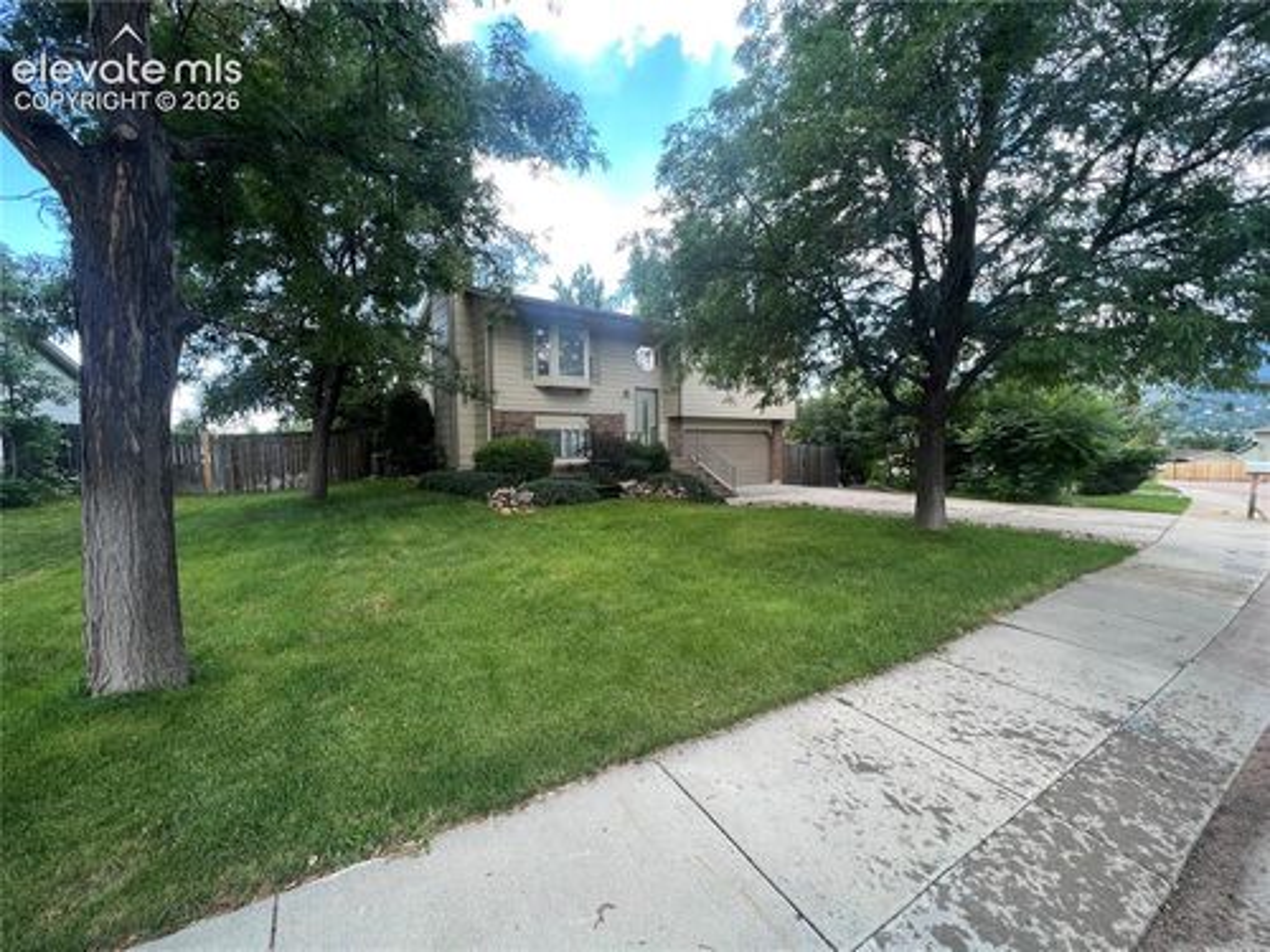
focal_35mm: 13
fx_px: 477
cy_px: 476
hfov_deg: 106.2
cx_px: 635
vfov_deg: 89.9
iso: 32
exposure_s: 1/148
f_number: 1.8
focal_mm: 1.57
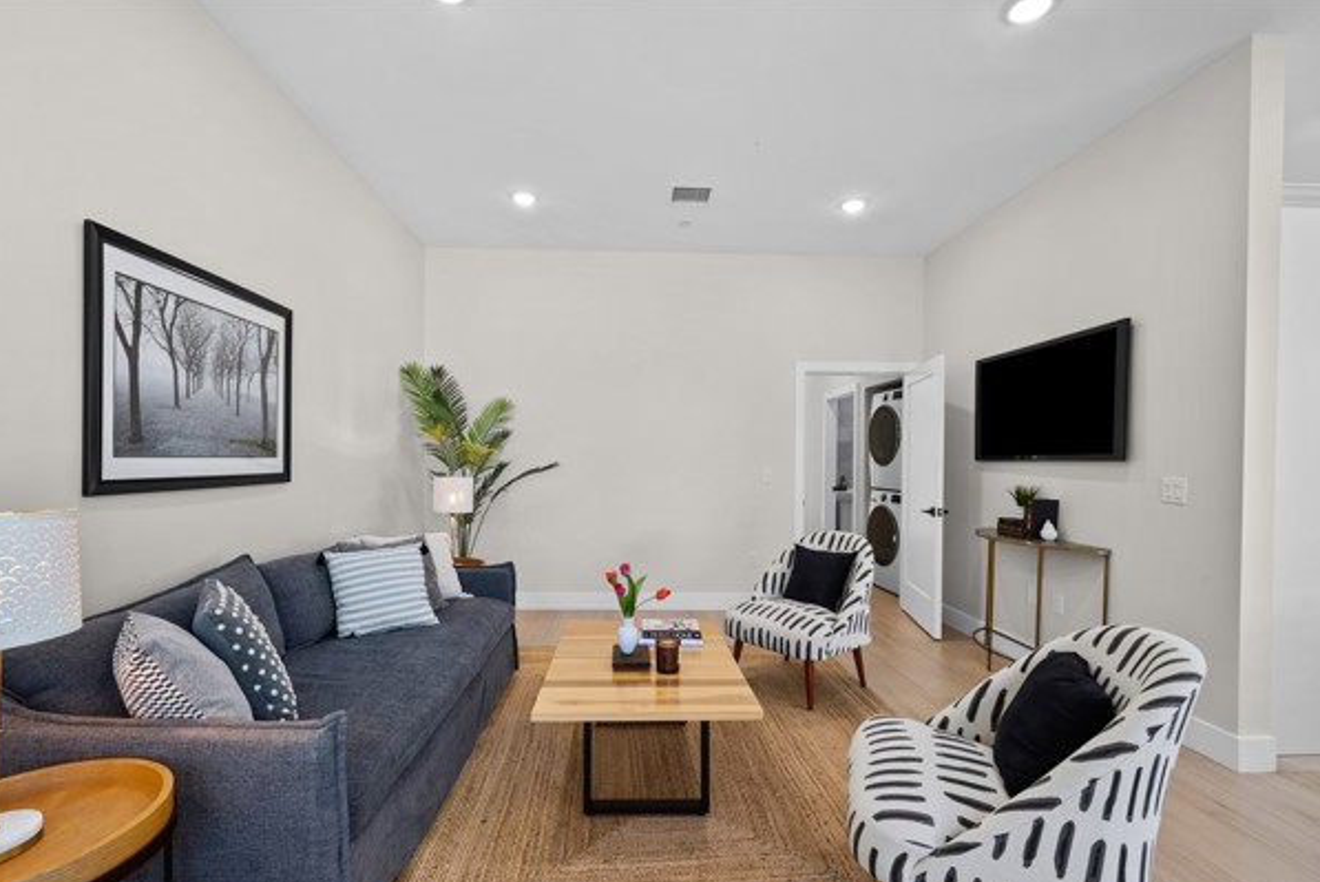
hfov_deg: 100.3
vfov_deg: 77.3
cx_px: 648
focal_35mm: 15
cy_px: 468
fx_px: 550
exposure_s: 1/3
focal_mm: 14
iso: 125
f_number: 10
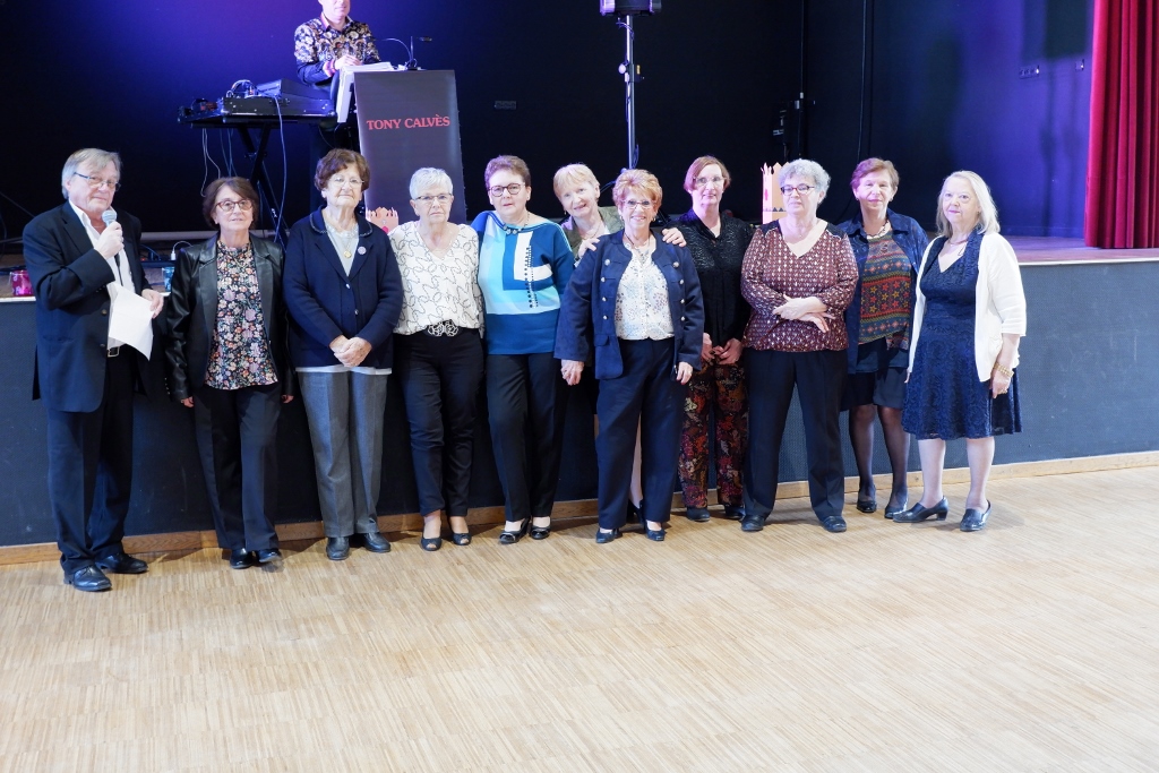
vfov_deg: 31.9
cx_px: 580
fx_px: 1352
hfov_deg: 46.4
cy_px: 386
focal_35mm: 42
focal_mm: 28.8
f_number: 4.5
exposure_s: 1/42
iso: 2000
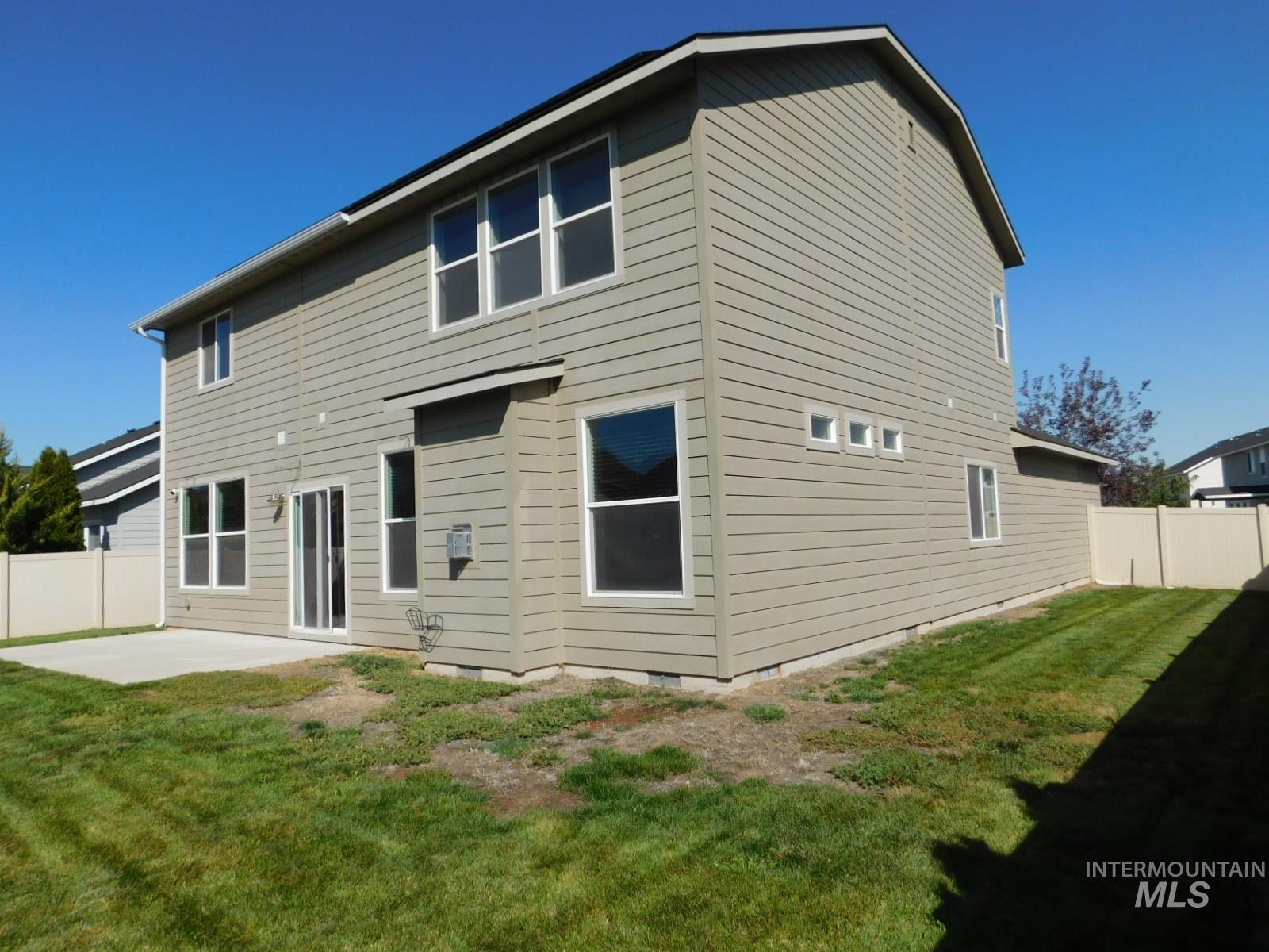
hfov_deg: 73.9
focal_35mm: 23
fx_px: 843
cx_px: 634
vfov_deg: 58.9
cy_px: 476
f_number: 6
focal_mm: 4
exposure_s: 1/800
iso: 125
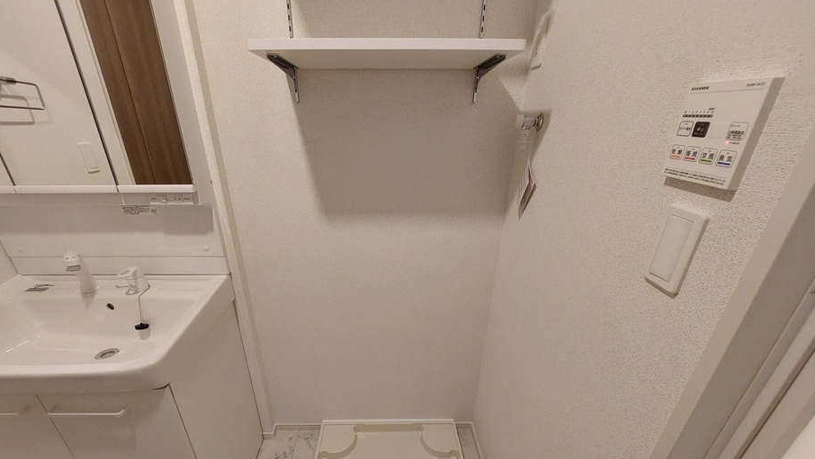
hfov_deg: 103.0
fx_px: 324
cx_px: 400
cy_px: 288
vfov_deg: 69.4
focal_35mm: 15
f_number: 2.2
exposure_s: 1/30
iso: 250
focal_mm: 1.74
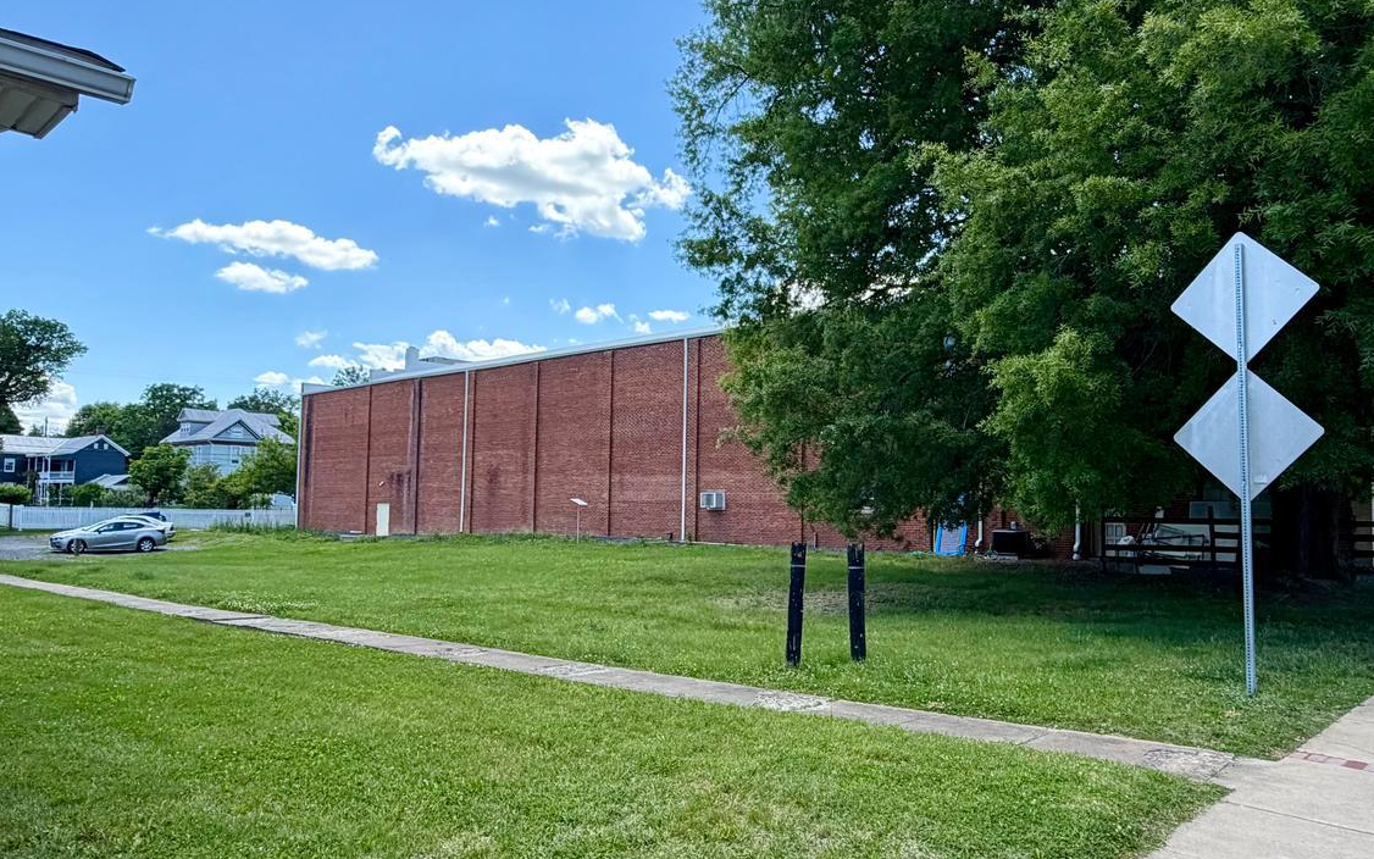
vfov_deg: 46.0
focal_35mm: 27
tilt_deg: +3.3
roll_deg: +0.0
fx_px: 1011
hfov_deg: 68.4
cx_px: 685
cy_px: 443
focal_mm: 2.22
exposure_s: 1/679
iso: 40
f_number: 2.2
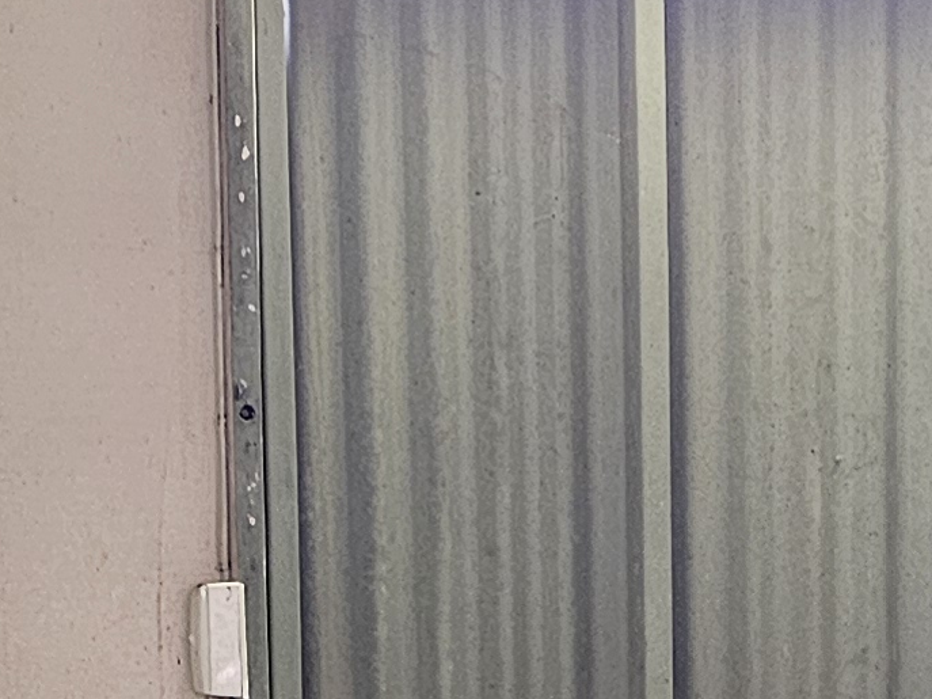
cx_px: 826
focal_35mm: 134
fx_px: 3607
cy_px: 1284
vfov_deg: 10.4
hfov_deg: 14.6
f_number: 1.7
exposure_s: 1/33.3
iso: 640
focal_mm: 6.3
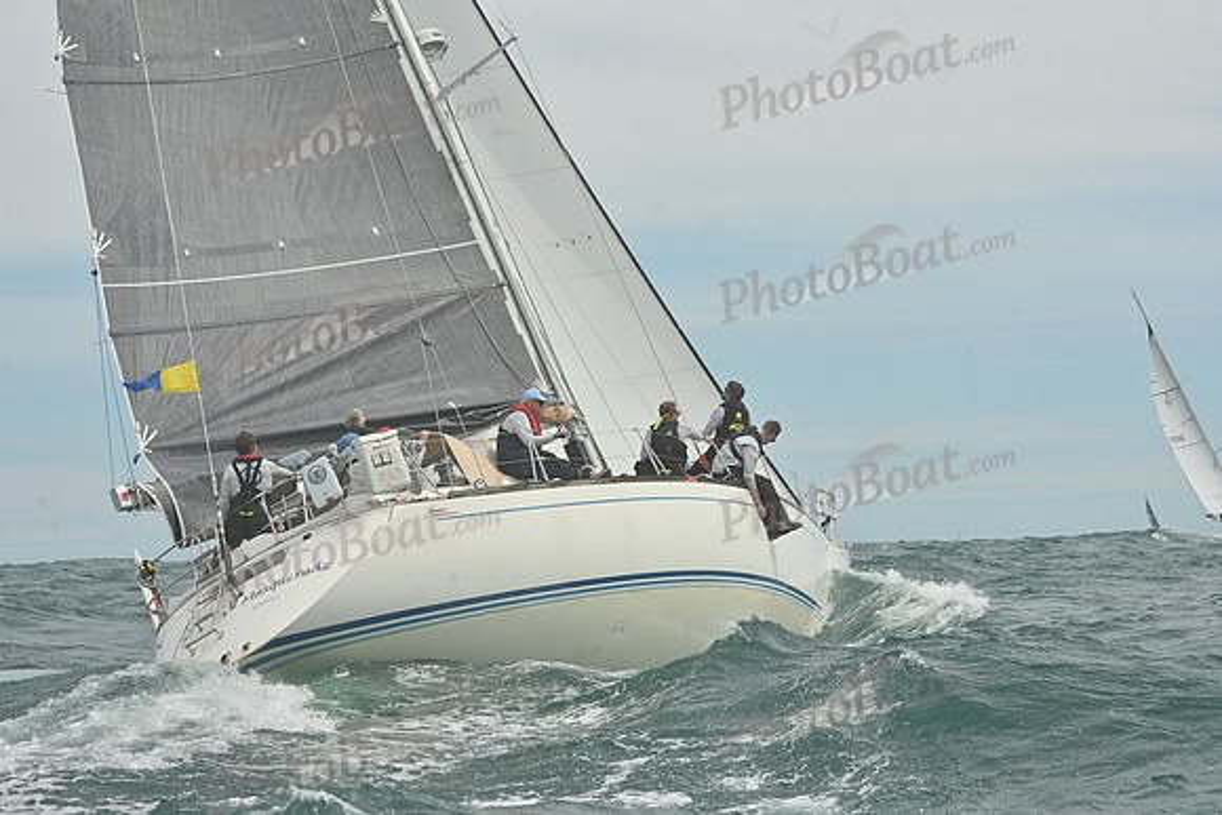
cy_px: 408
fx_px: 3327
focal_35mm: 98
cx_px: 611
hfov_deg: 20.8
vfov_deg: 14.0
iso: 320
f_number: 10
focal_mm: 98
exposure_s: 1/1250
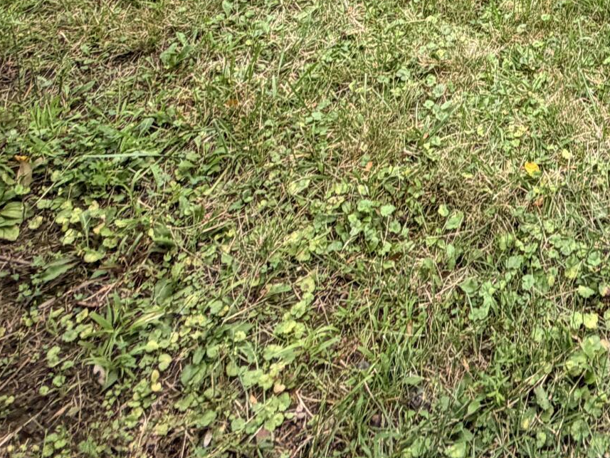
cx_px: 643
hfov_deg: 34.5
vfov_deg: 21.5
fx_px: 864
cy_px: -326
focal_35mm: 49
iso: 40
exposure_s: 1/153
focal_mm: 2.22
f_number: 2.2
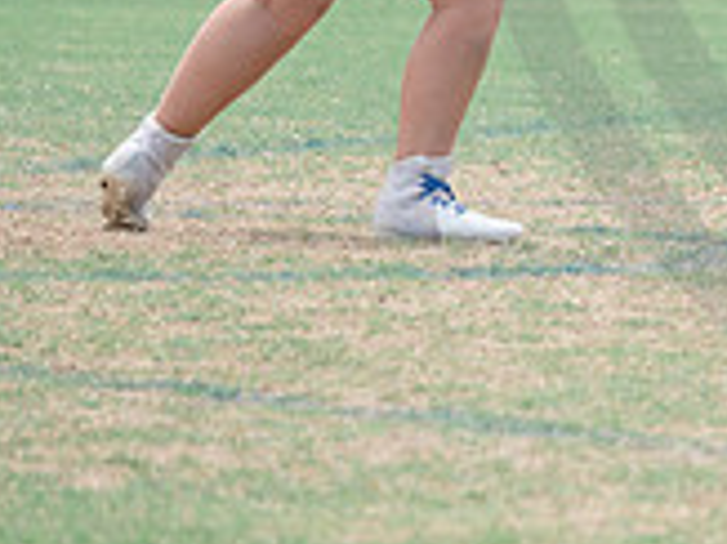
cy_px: -270
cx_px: 1582
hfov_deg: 2.3
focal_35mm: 865
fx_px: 18153
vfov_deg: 1.7
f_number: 5
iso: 400
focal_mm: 200
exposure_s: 1/1600
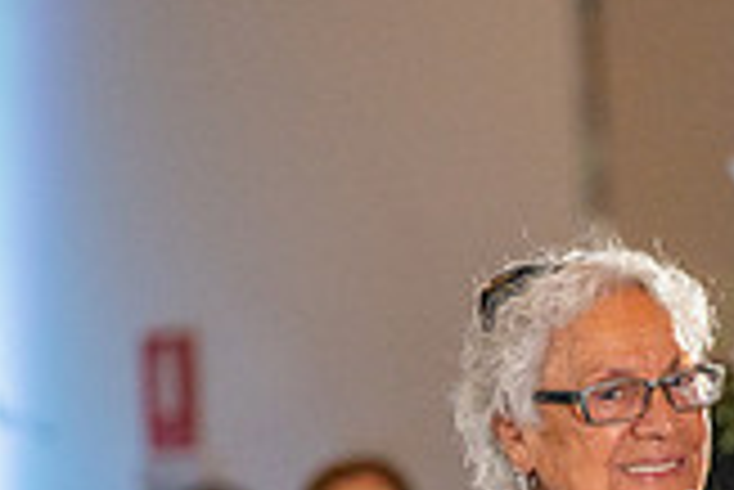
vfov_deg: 3.8
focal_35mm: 356
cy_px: 784
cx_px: 612
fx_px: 7265
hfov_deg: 5.8
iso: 1600
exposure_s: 1/200
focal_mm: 100
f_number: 2.8
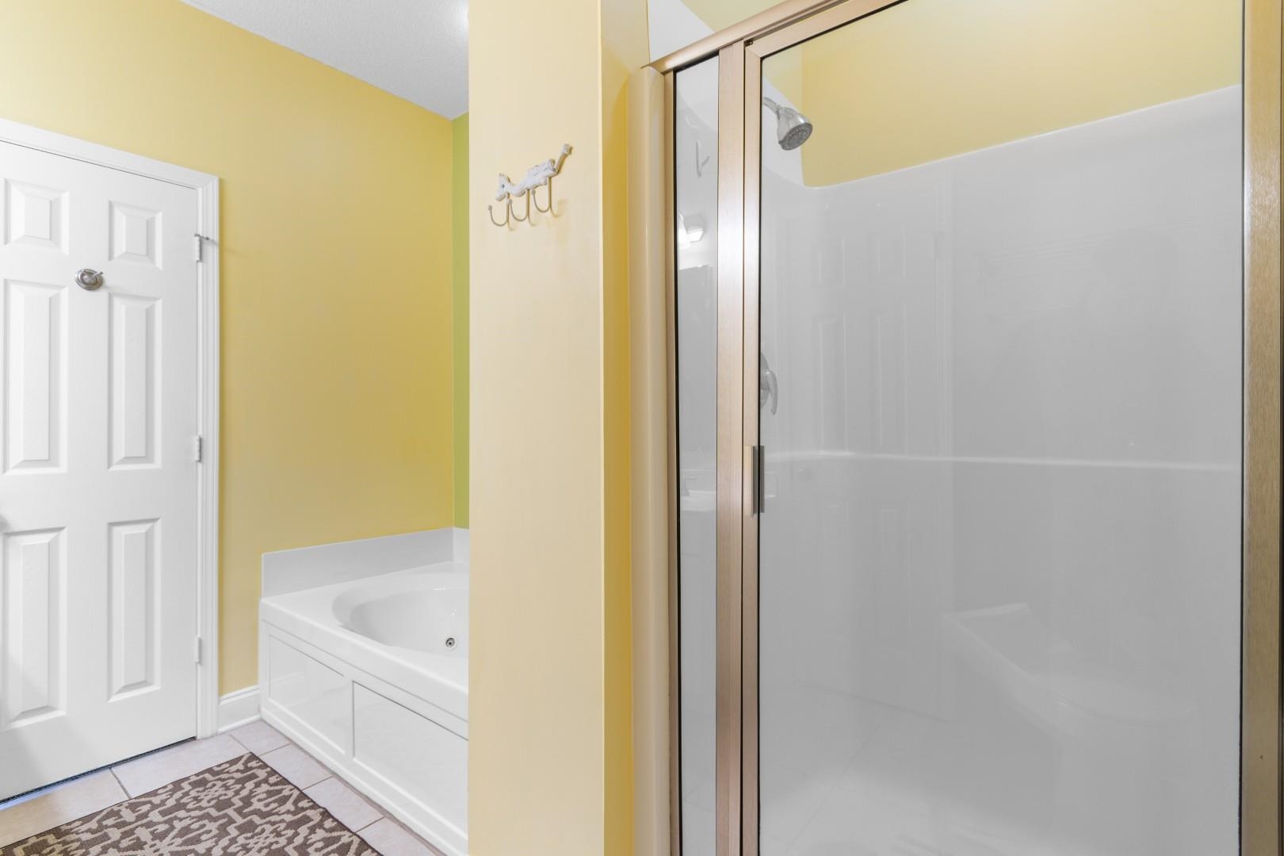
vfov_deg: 73.7
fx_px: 571
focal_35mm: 16
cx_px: 642
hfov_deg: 96.7
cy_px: 428
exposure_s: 1/13
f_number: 4.8
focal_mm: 11
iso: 100
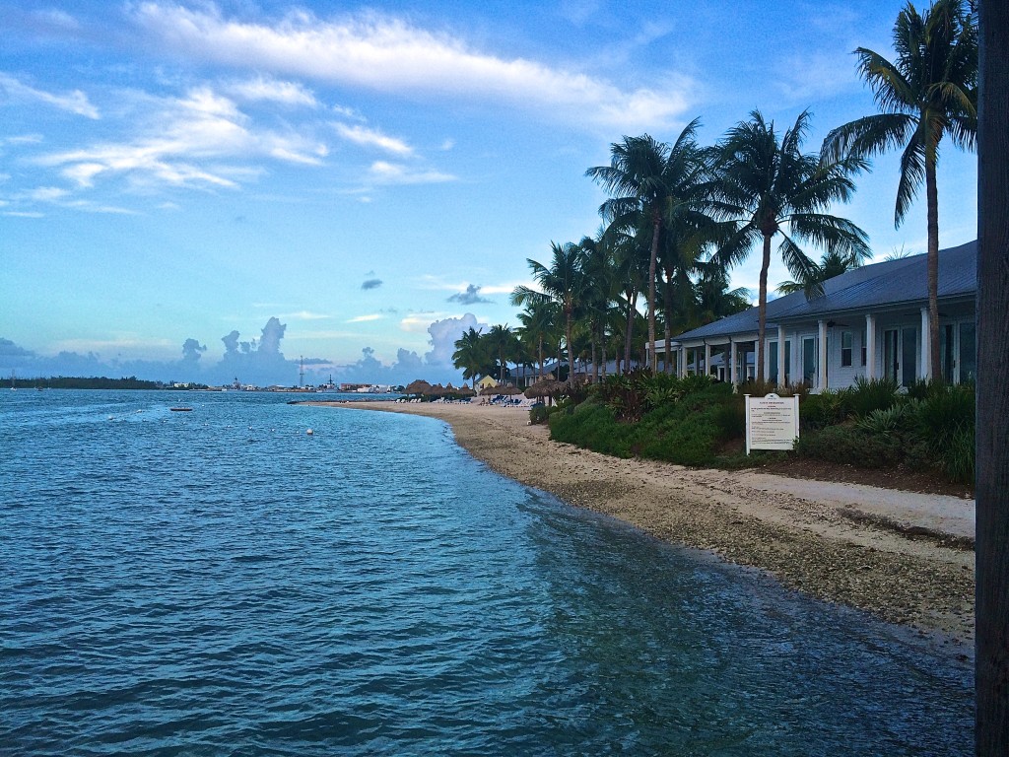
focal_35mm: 30
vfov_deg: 46.8
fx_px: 874
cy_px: 378
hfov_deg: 60.0
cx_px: 504
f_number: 2.2
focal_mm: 4.12
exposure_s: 1/197
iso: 32
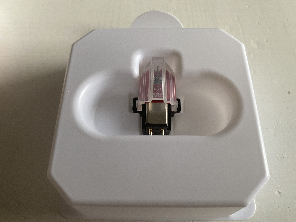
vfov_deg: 51.4
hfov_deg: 65.3
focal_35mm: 27
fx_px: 231
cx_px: 153
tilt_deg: -63.3
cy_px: 112
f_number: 1.8
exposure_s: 1/61
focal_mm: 4.25
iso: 125
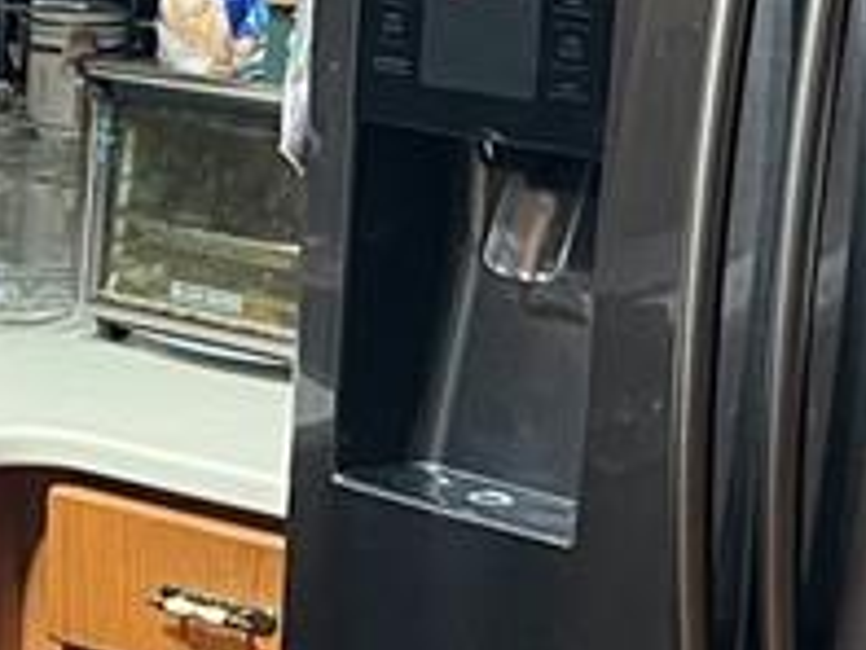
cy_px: 582
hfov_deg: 14.5
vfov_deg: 10.9
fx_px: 3379
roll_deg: -1.0
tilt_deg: -16.4
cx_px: 97
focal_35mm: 135
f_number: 1.6
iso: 500
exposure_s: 1/47
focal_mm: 5.1
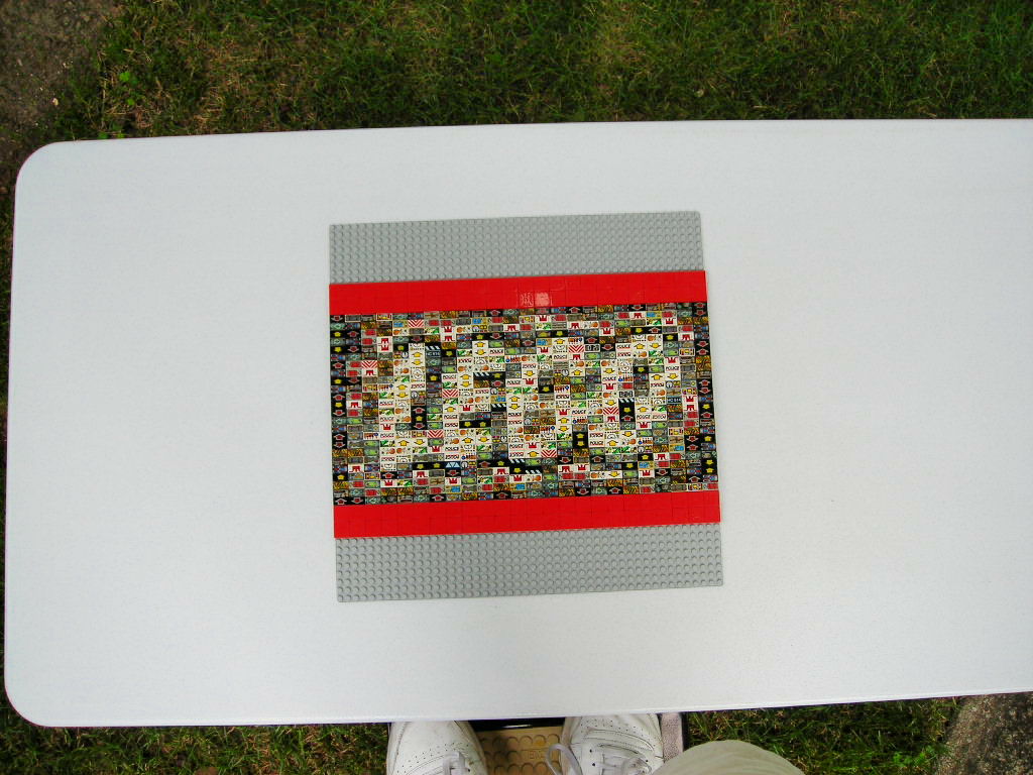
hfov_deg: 49.0
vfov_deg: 37.7
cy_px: 388
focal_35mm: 38
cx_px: 516
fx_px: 1134
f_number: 3.2
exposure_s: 1/170
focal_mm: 6.3
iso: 50
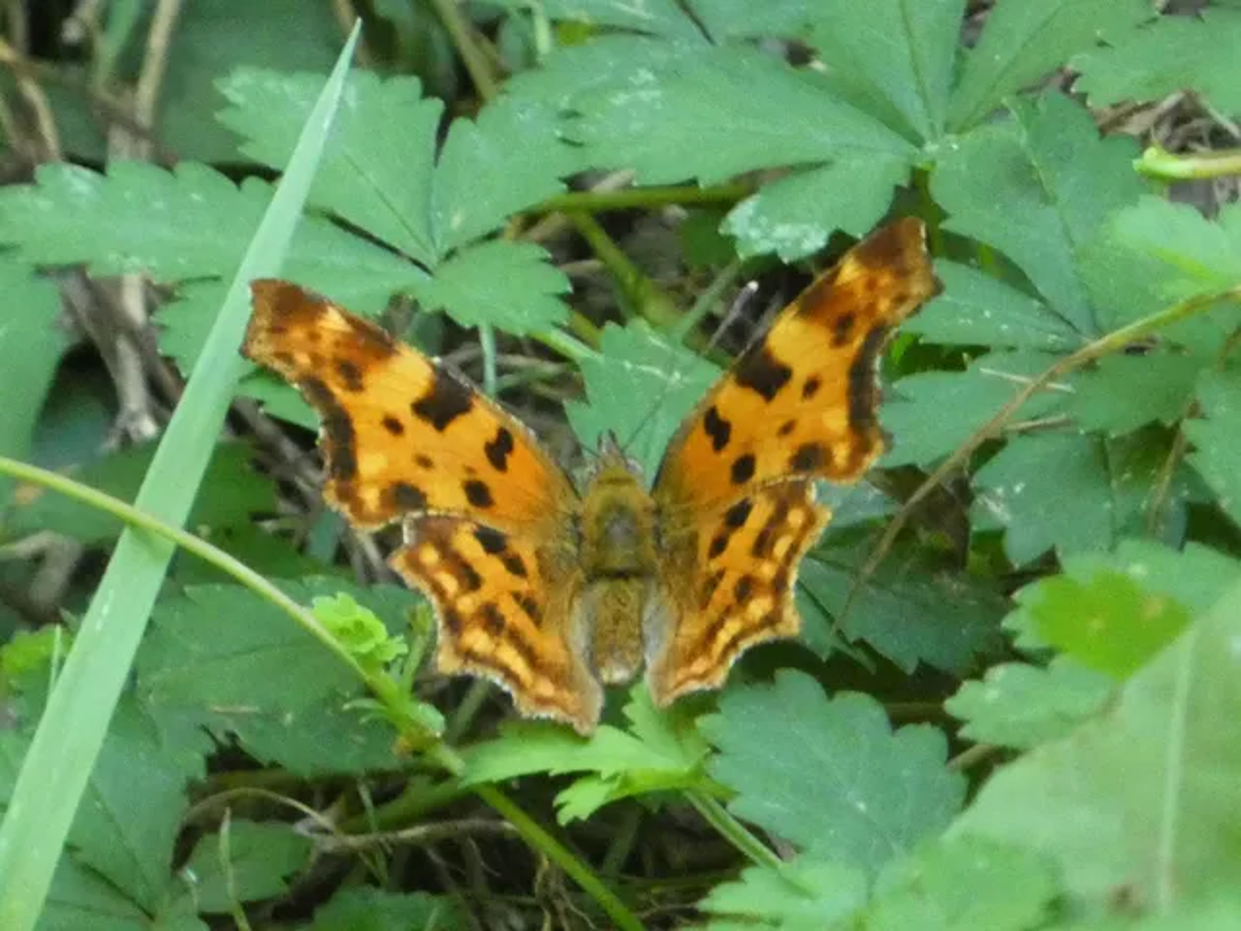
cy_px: 466
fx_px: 25705
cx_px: 620
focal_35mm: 717
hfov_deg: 2.8
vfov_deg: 2.1
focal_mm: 128.4
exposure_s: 1/80
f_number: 5.6
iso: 1600
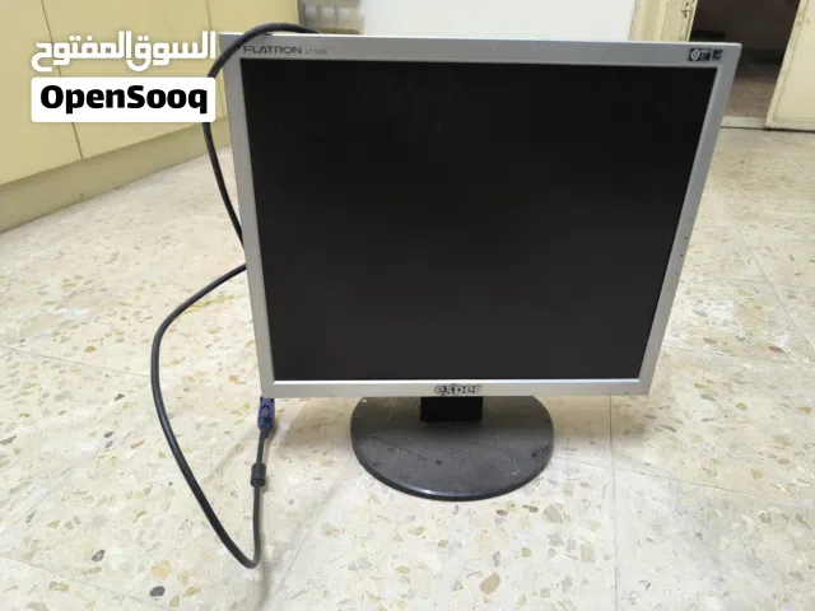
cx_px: 408
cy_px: 306
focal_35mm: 23
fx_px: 542
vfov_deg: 58.9
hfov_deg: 73.9
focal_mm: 6.14
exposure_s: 1/50
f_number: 1.65
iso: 1250
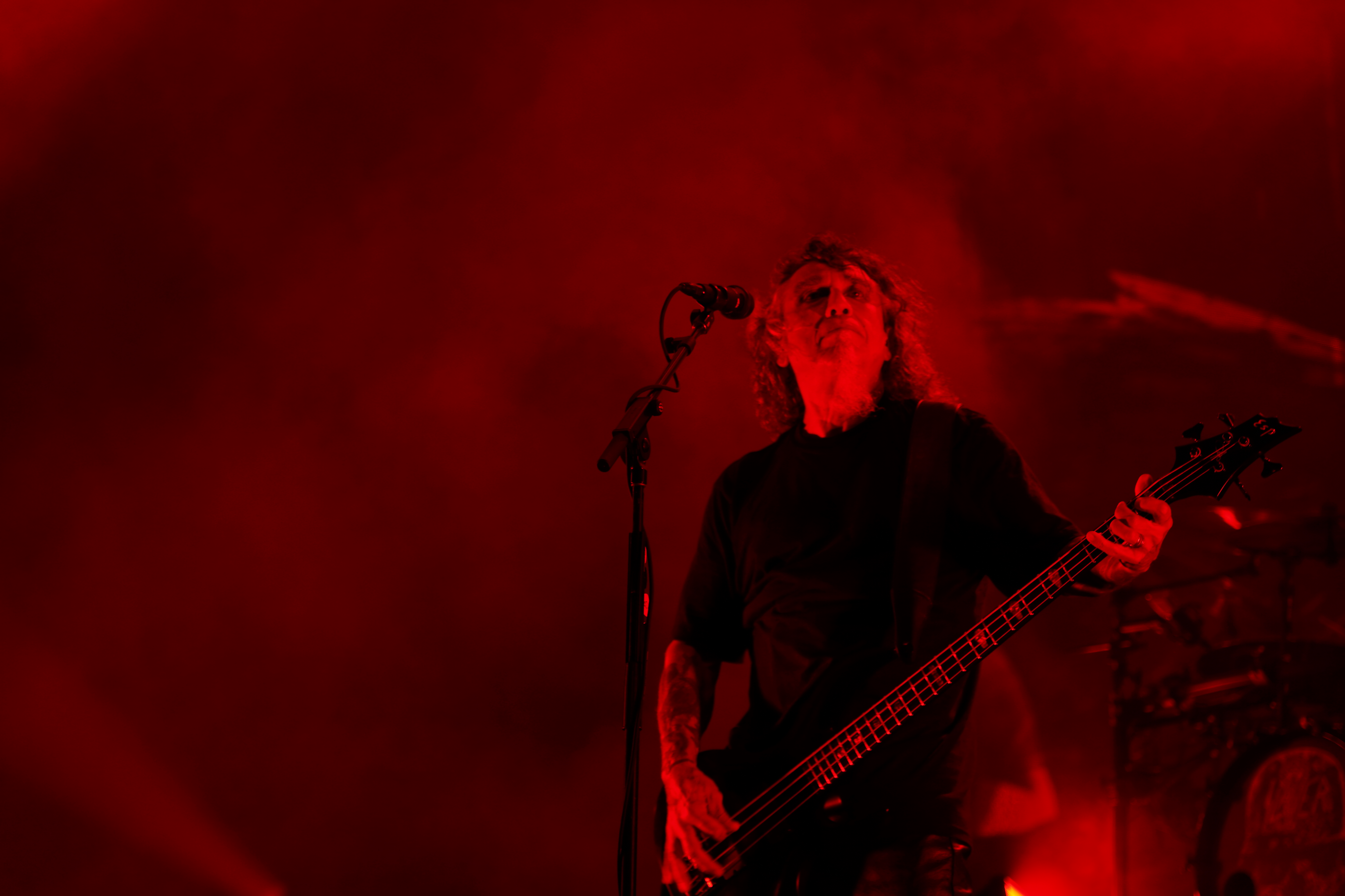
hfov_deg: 19.5
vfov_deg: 13.0
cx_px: 672
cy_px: 448
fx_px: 3923
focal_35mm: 105
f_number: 4
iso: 160
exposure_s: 1/125
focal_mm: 105
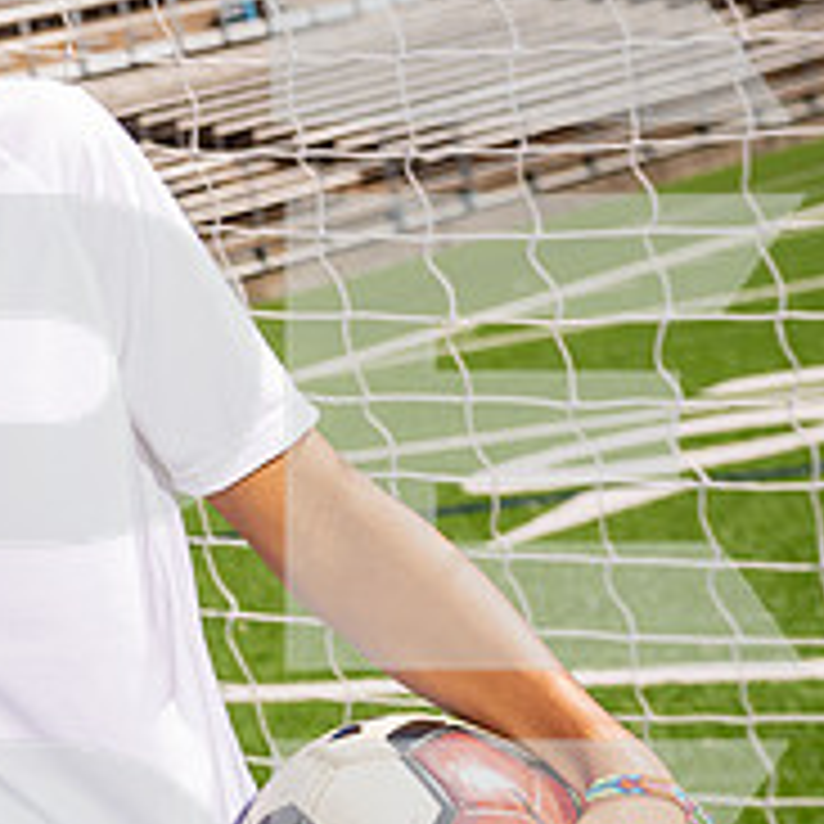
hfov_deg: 15.5
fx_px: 2828
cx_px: -342
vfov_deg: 16.6
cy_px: 435
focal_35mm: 105
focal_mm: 39
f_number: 4.5
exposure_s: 1/1000
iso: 100
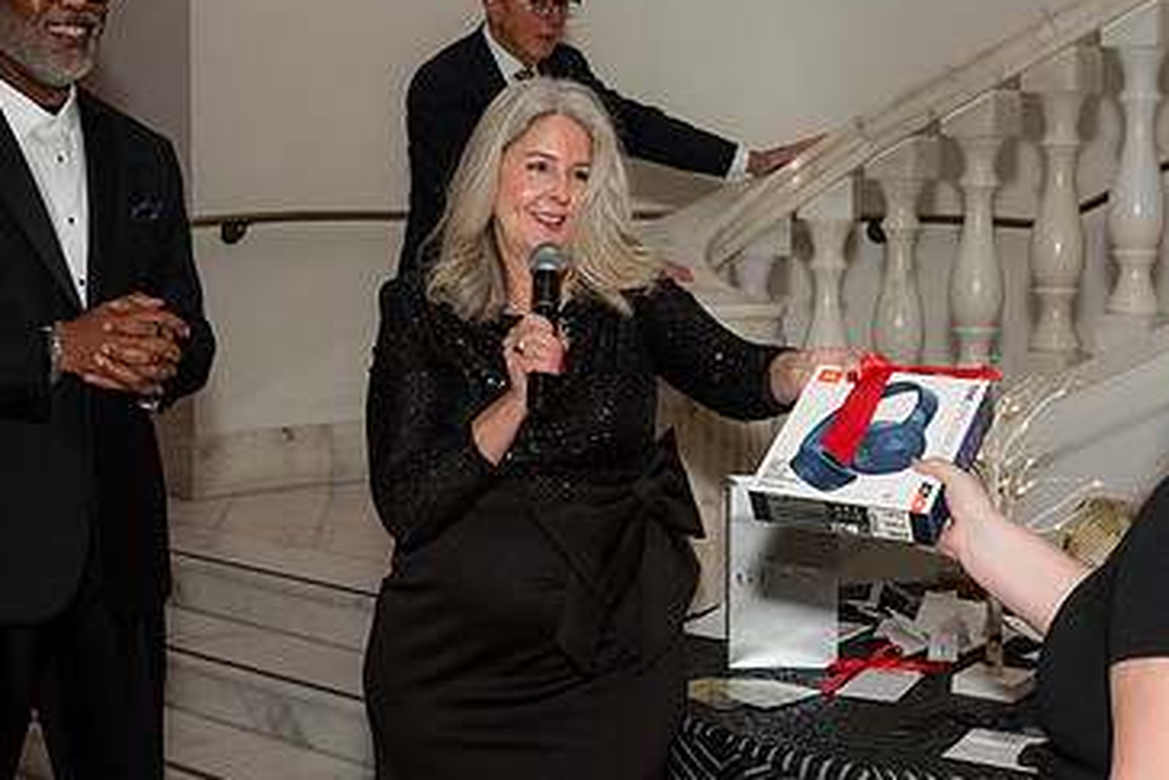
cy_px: 334
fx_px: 2079
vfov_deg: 21.2
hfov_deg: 31.4
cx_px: 604
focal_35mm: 64
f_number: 5
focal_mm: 36
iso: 800
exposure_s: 1/125
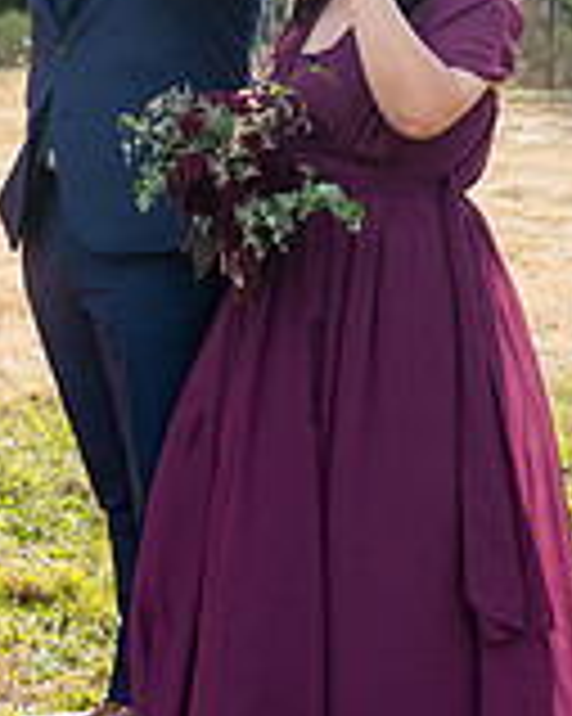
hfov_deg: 11.4
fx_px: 2542
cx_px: -622
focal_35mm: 120
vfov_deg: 16.0
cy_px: 187
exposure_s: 1/800
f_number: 5
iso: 250
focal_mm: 35
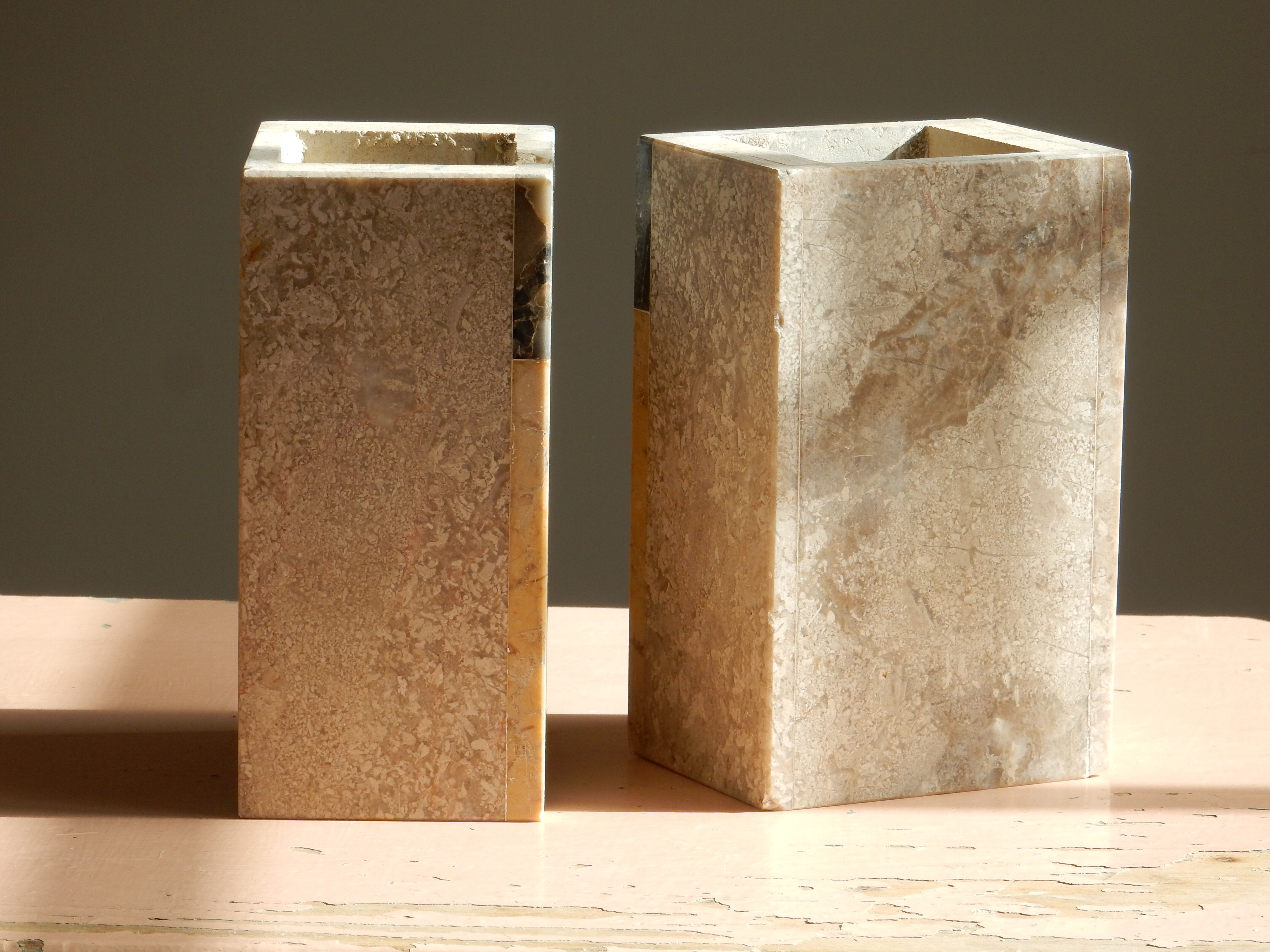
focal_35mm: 164
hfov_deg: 12.0
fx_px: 6017
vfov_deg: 9.1
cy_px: 476
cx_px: 635
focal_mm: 29.2
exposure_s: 1/160
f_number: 6
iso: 125
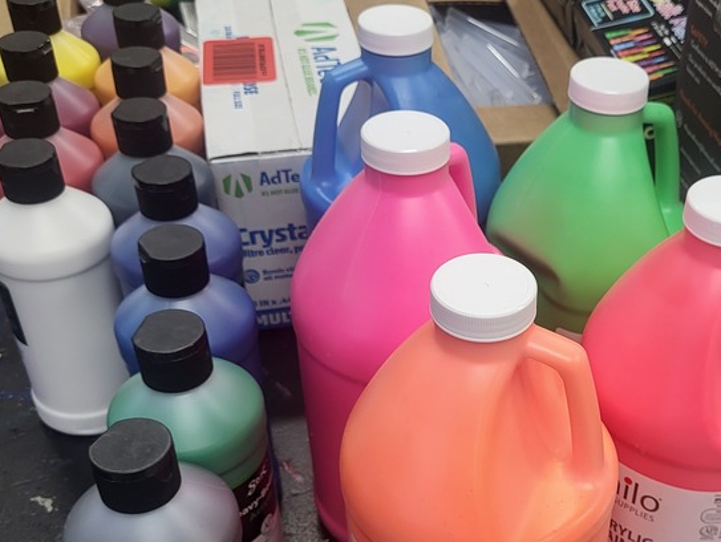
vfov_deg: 29.3
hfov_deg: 37.7
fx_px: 1021
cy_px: 393
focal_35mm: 49
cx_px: 558
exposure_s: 1/120
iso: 125
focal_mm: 5.4
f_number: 1.8
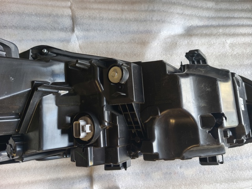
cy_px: 94
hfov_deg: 73.9
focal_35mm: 23
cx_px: 126
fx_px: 167
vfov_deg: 58.9
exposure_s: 1/50
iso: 250
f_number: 1.7
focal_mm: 5.35
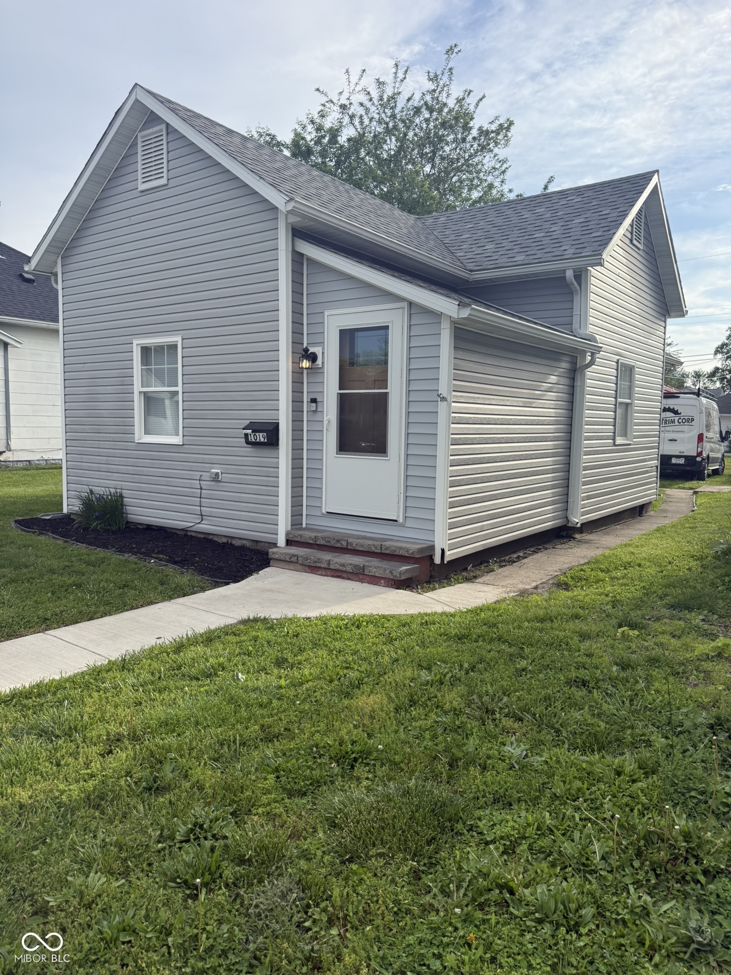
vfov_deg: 71.6
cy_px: 488
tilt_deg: -4.8
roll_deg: -0.8
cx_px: 366
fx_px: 676
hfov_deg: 56.8
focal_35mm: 24
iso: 100
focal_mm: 6.76
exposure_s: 1/3145
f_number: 1.78
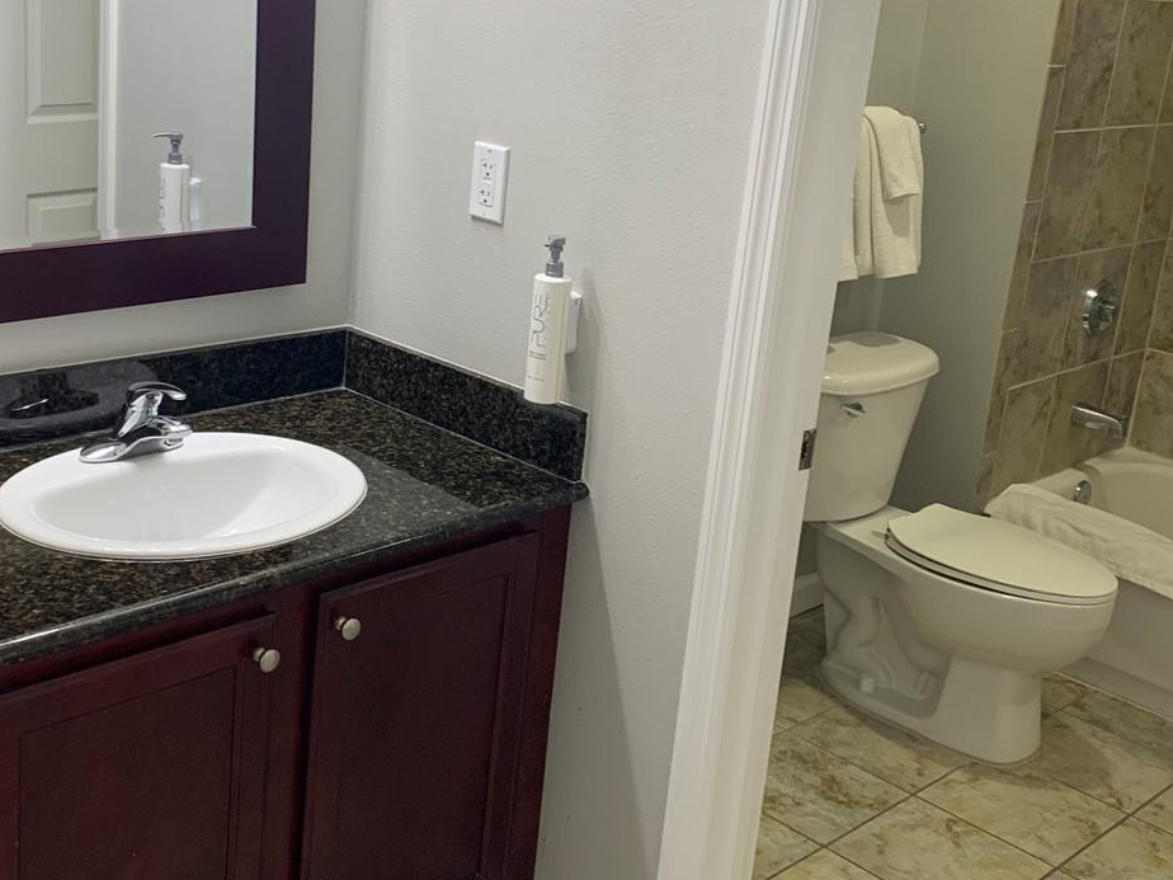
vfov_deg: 32.1
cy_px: 348
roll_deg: -3.9
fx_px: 1525
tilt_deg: -16.0
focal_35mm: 45
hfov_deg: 42.0
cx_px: 504
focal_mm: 4.25
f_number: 1.8
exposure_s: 1/60
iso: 80
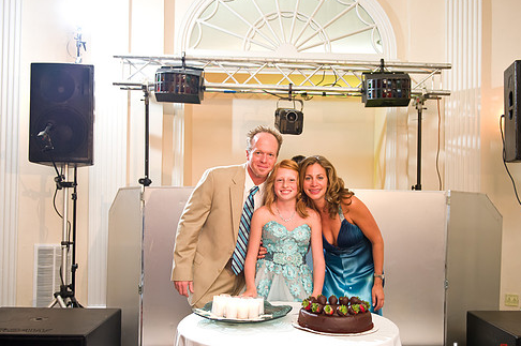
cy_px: 193
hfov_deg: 51.9
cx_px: 282
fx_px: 535
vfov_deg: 35.8
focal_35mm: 37
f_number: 3.2
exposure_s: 1/125
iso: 1600
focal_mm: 31
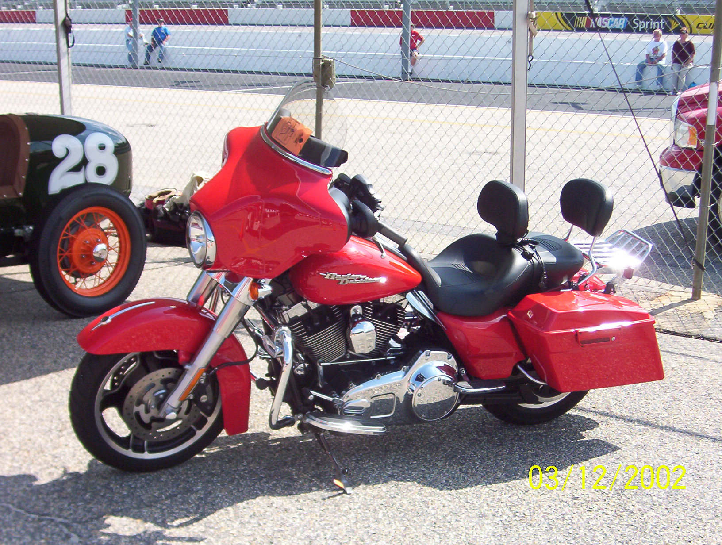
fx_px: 1066
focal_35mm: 51
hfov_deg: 37.4
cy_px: 272
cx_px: 361
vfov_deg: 28.7
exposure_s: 1/894
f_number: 3.16
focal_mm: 7.88
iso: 100
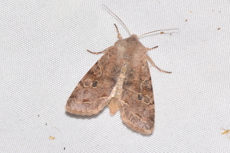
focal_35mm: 210
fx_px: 1342
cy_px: 76
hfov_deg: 9.8
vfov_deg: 6.5
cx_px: 115
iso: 100
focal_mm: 140
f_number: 11
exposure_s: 1/160
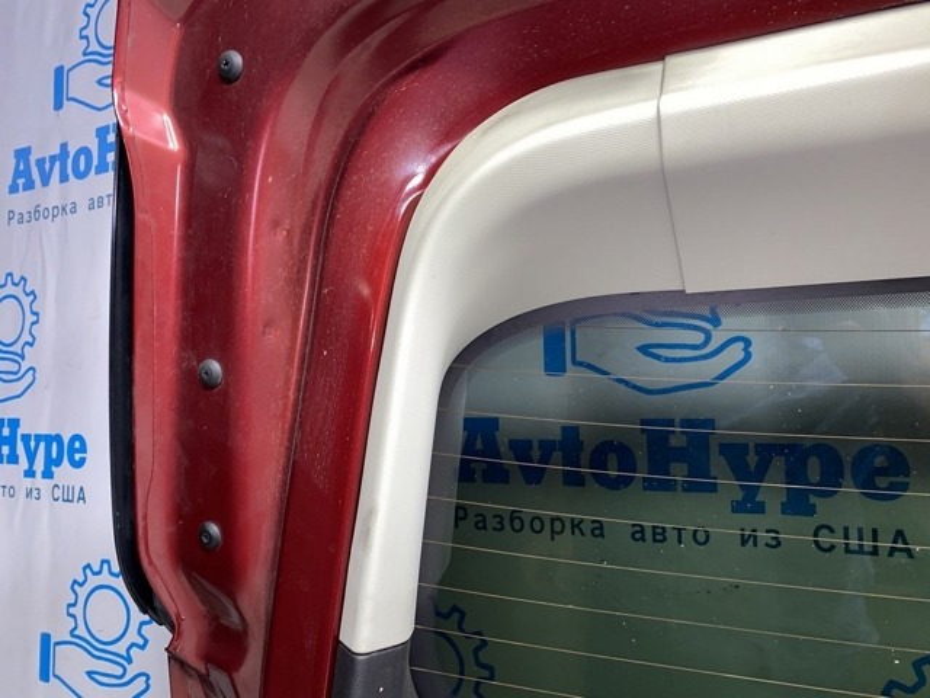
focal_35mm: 26
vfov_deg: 53.1
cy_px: 349
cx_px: 465
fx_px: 699
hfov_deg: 67.3
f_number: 1.8
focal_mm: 4.25
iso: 32
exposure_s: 1/20
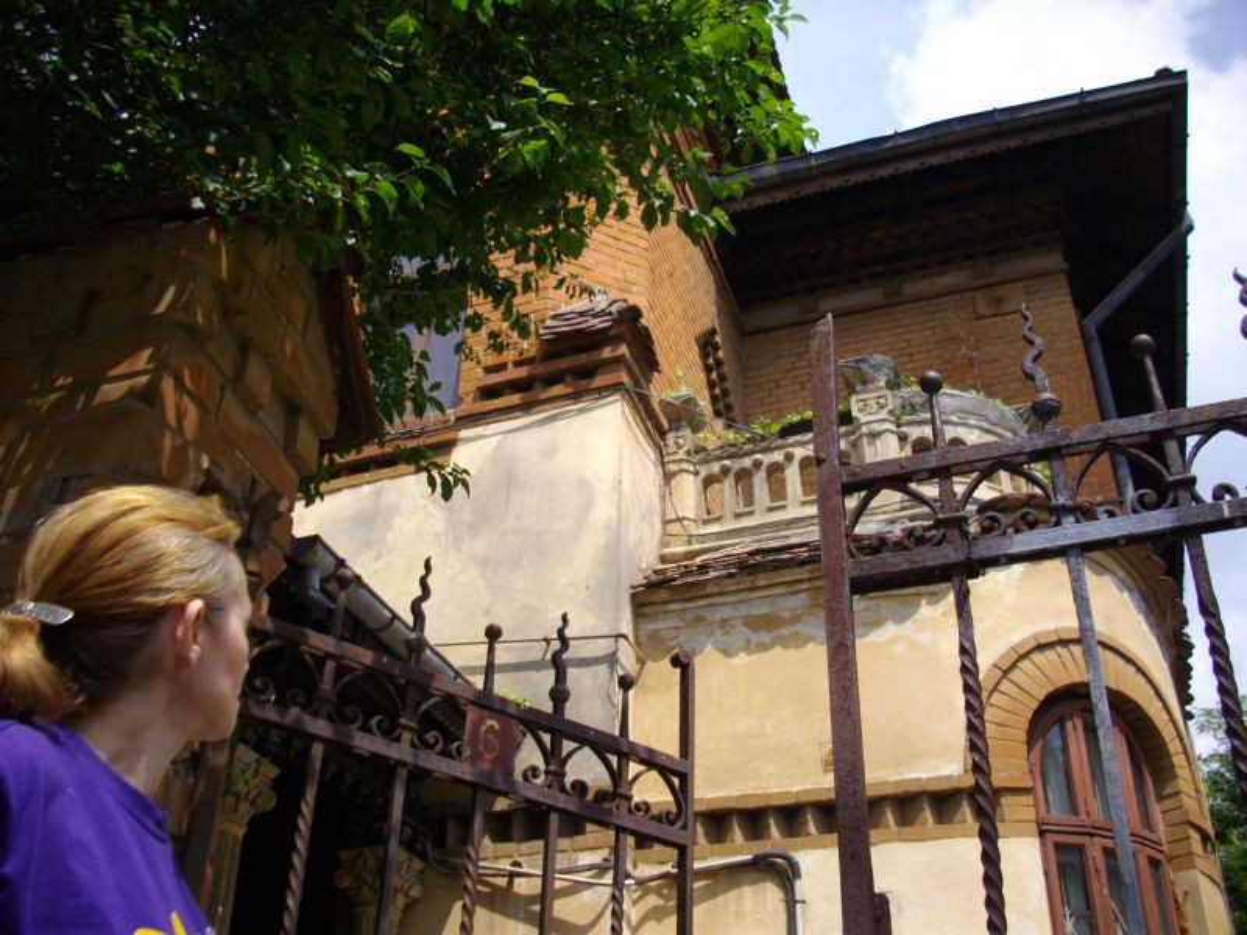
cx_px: 624
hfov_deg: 50.1
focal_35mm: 37
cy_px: 468
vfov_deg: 38.7
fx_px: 1333
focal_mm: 6.2
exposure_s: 1/250
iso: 100
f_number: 5.6
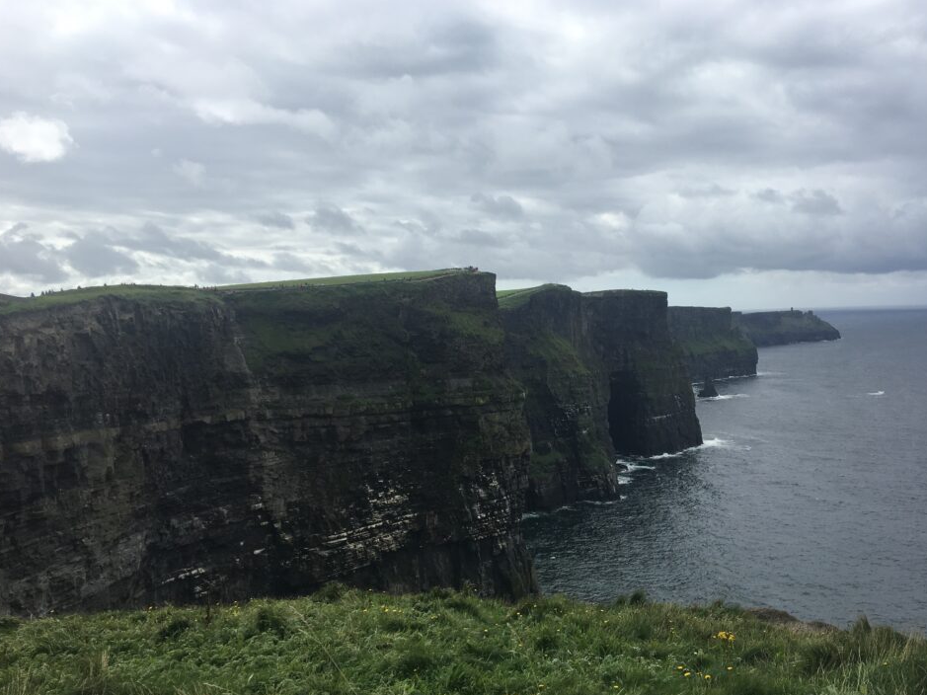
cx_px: 520
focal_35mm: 33
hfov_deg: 55.2
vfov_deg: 42.9
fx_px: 884
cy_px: 379
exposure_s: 1/1479
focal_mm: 4.15
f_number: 2.2
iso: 25
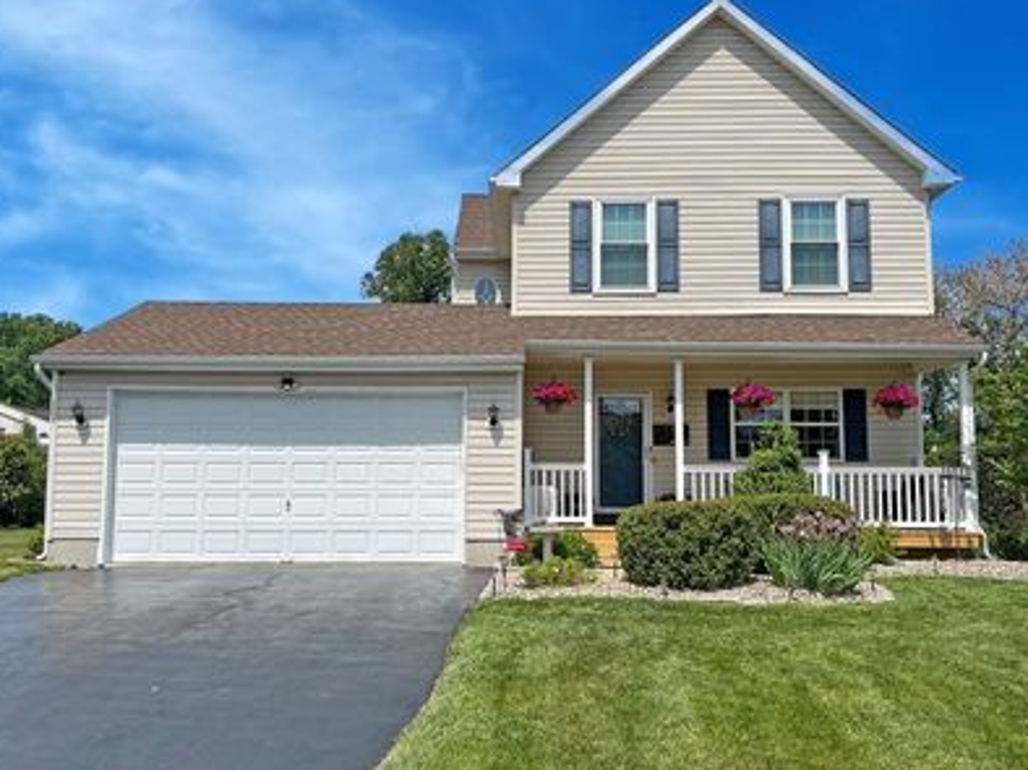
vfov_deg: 42.9
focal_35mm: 33
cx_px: 509
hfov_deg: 55.4
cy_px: 414
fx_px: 979
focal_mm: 5.7
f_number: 1.5
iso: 50
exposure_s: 1/6579
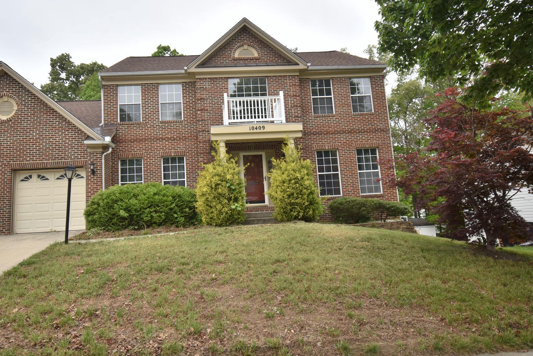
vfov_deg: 49.5
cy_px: 169
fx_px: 385
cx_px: 228
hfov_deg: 69.0
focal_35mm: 26
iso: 100
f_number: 5.6
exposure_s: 1/200
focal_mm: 14
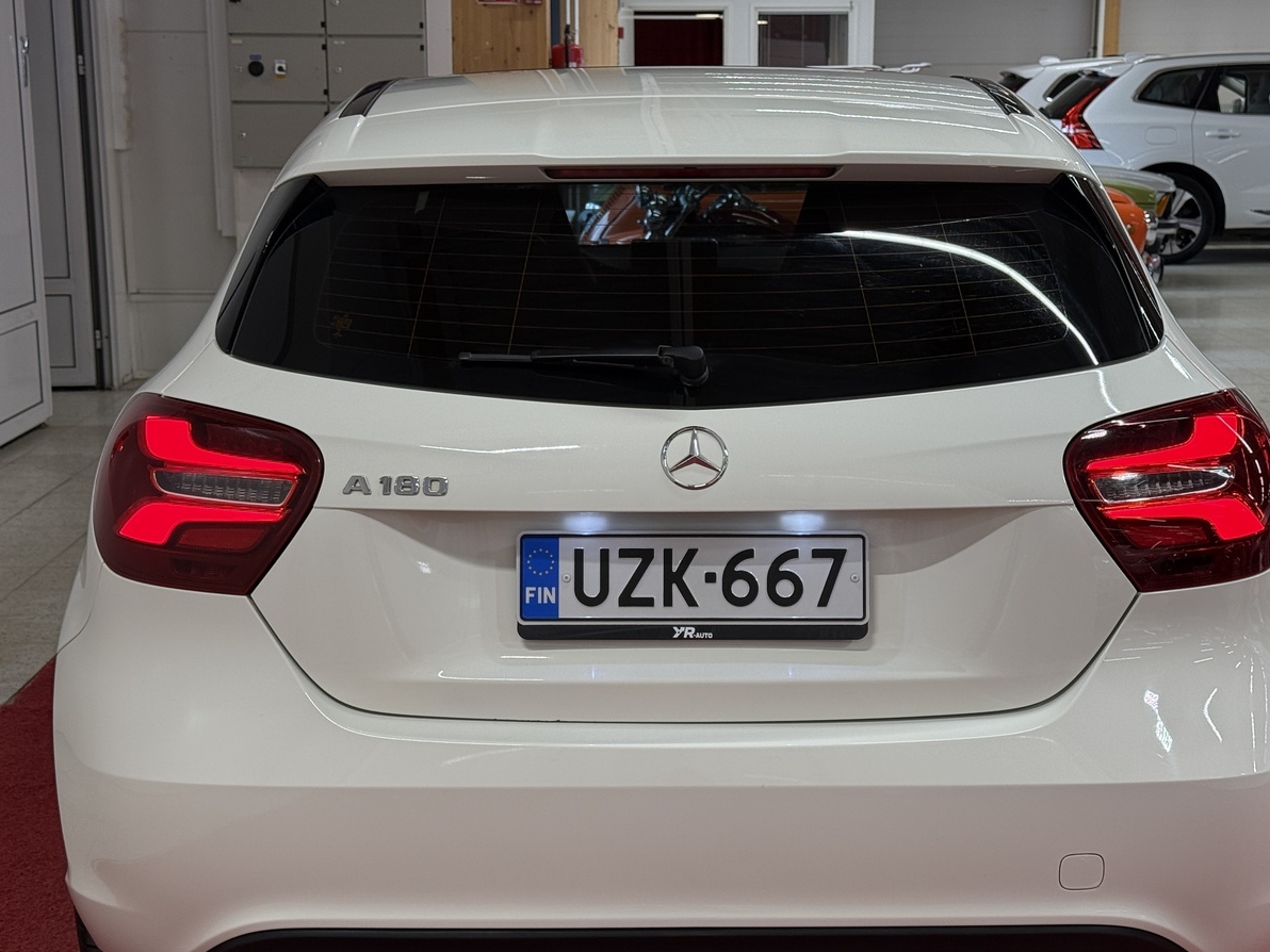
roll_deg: -0.5
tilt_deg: -10.9
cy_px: 528
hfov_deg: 33.2
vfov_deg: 25.2
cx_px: 677
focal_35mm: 58
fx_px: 2128
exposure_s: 1/121
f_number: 1.78
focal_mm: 6.76
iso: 50
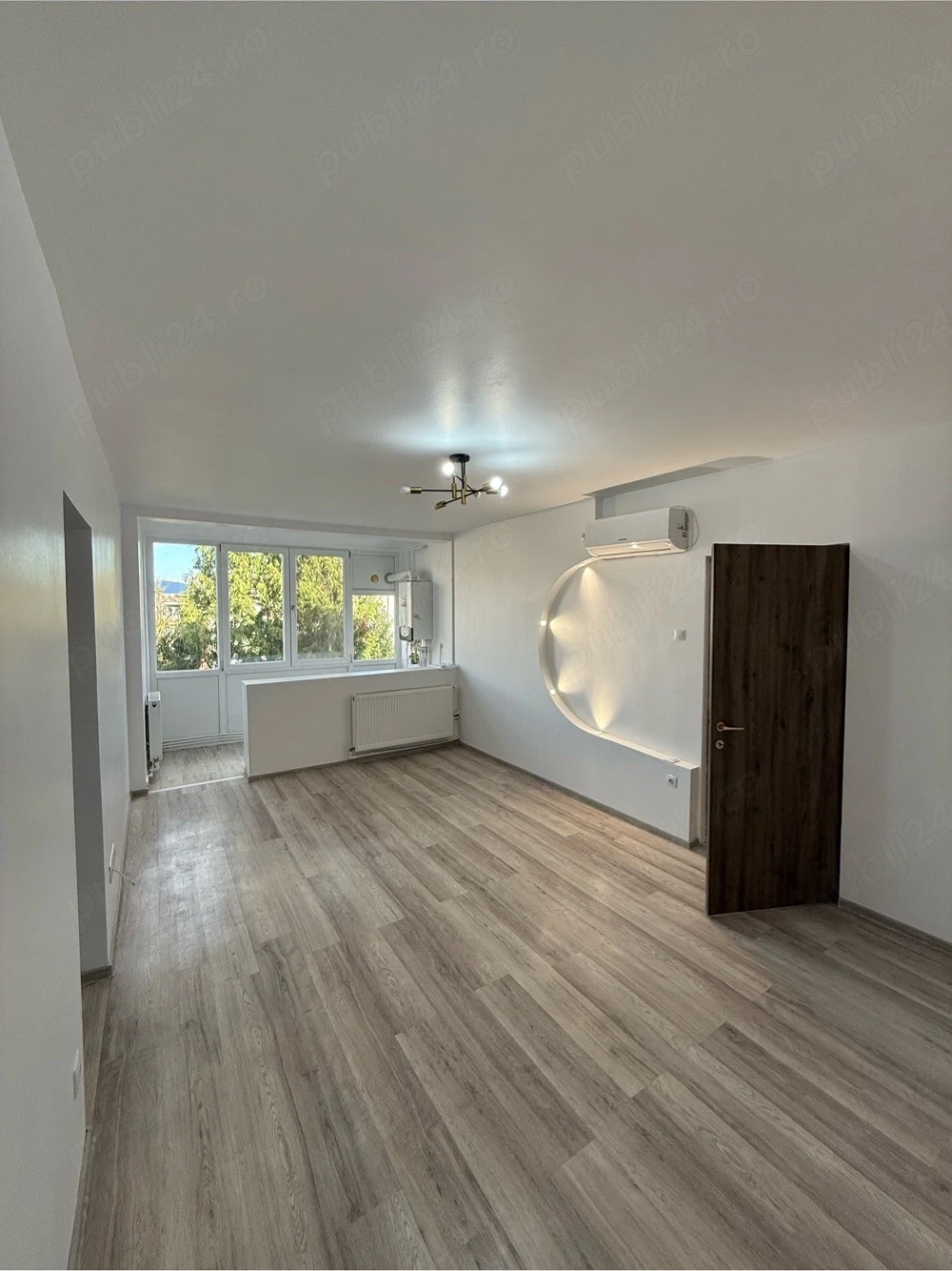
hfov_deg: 85.7
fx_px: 514
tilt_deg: -2.0
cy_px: 636
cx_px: 476
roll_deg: +0.0
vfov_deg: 102.1
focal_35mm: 14
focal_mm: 2.22
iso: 64
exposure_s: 1/115
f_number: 2.2
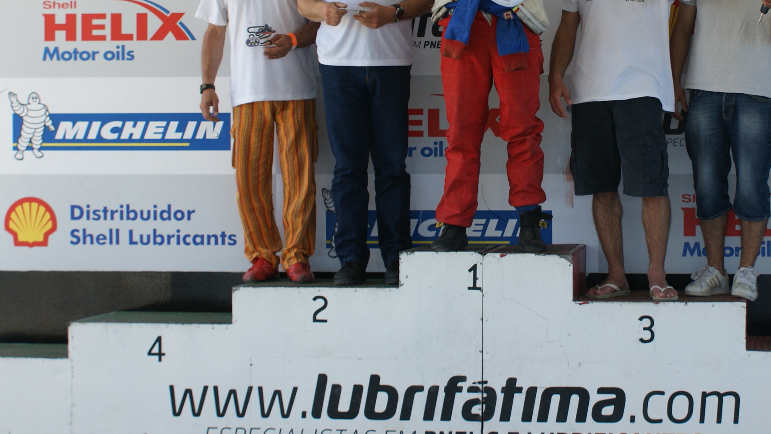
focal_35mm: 94
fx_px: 1922
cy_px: 86
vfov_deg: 12.8
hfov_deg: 22.6
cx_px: 512
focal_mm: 30
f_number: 5
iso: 100
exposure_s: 1/50
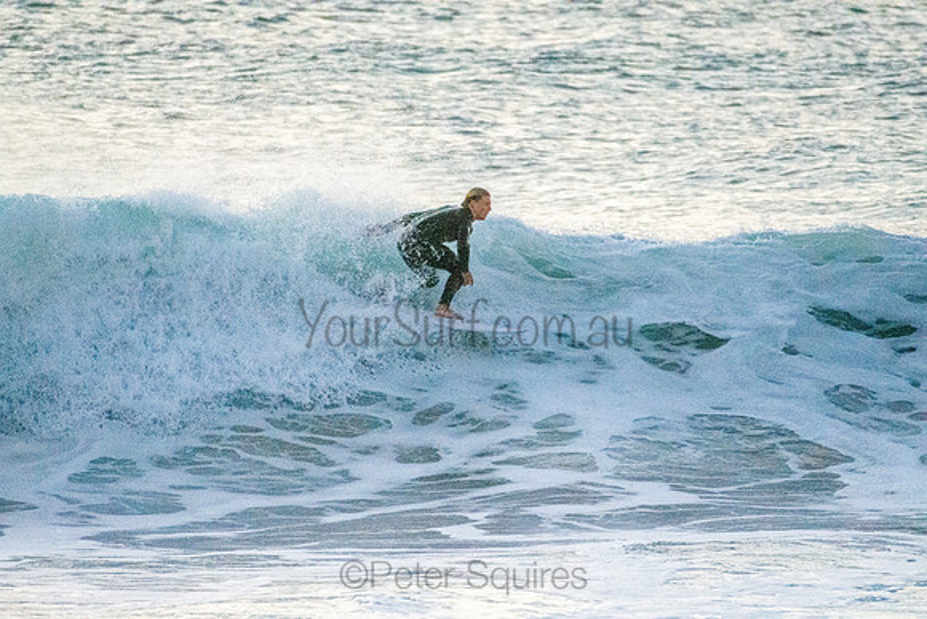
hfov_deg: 2.7
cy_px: 310
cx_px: 464
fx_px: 19316
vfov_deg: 1.8
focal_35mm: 750
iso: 16000
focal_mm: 500
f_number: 5.6
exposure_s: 1/1600
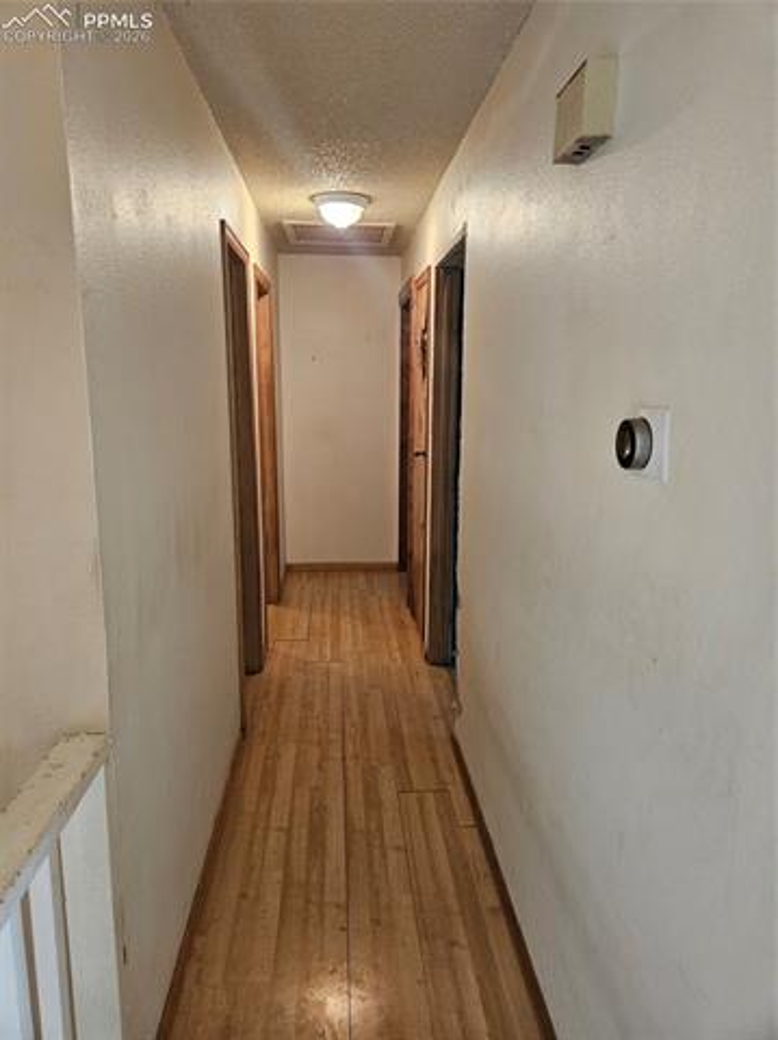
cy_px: 520
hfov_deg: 58.8
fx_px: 690
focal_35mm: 23
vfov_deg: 74.0
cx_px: 389
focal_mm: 5.4
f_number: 1.8
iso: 640
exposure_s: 1/60
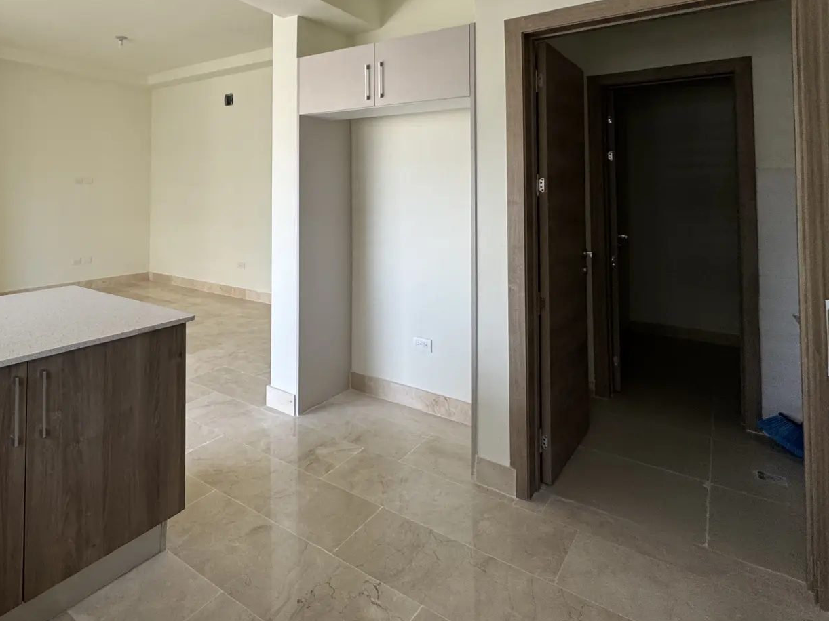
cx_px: 232
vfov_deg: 58.6
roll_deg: -0.8
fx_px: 527
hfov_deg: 72.3
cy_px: 172
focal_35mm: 22
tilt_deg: +1.7
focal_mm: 2.22
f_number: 2.2
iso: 64
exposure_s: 1/99
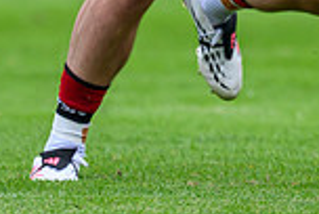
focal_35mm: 3247
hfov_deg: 0.6
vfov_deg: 0.4
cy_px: -143
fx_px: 28828
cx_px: 558
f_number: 4
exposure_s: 1/1600
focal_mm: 560
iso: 500
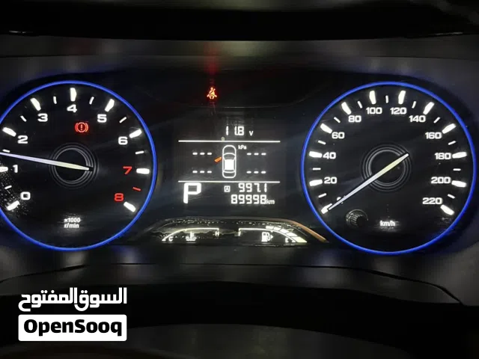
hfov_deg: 67.3
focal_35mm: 26
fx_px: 360
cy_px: 180
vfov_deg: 53.1
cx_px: 240
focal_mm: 5.7
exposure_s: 1/42
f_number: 1.5
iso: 500
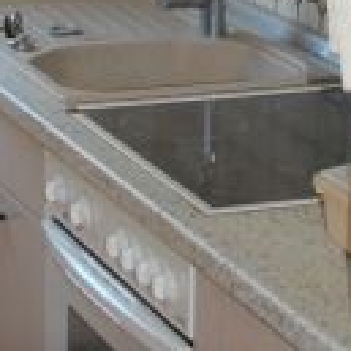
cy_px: -226
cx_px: 161
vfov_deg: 10.4
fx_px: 1836
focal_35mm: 160
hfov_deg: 10.9
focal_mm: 18
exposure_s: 1/60
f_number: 3.5
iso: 400
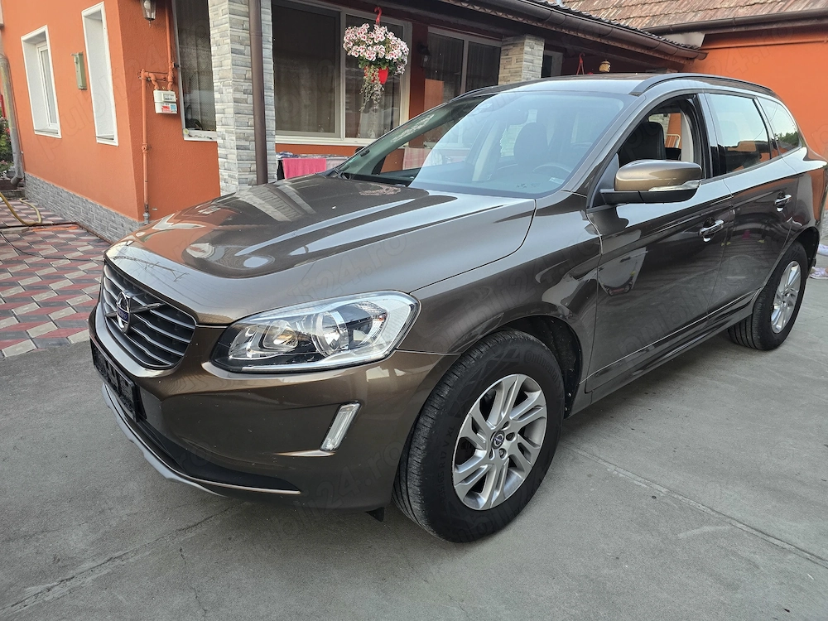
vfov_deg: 58.9
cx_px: 414
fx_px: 550
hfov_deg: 73.9
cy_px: 310
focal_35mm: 23
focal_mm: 6.3
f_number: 1.7
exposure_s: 1/100
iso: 250
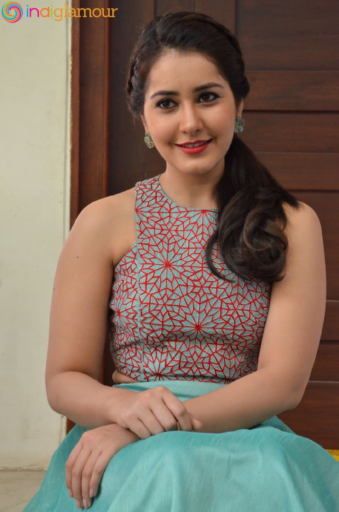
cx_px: 170
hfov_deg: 14.6
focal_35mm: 93
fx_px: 1320
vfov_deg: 22.0
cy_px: 256
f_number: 8
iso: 2000
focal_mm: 62
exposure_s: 1/125
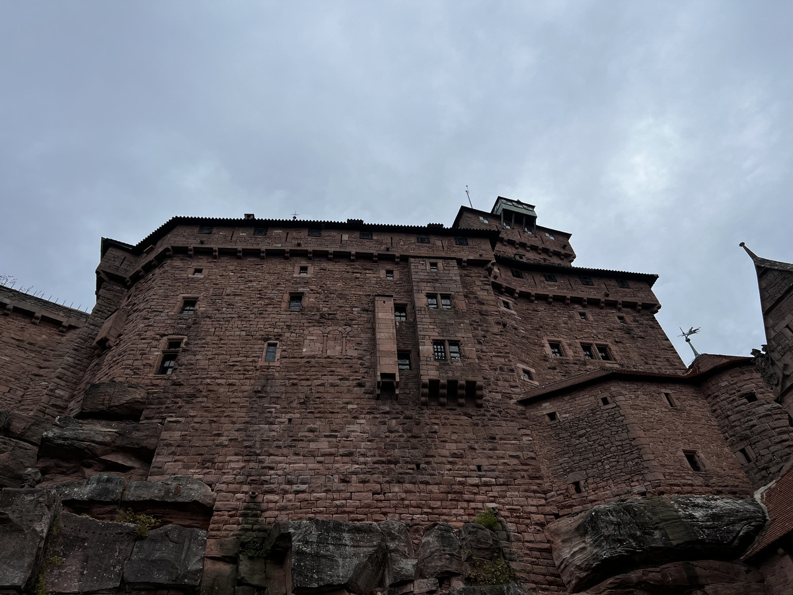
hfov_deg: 67.3
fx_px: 596
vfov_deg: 53.1
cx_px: 396
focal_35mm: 26
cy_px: 298
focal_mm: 5.7
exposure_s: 1/1901
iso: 50
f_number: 1.5
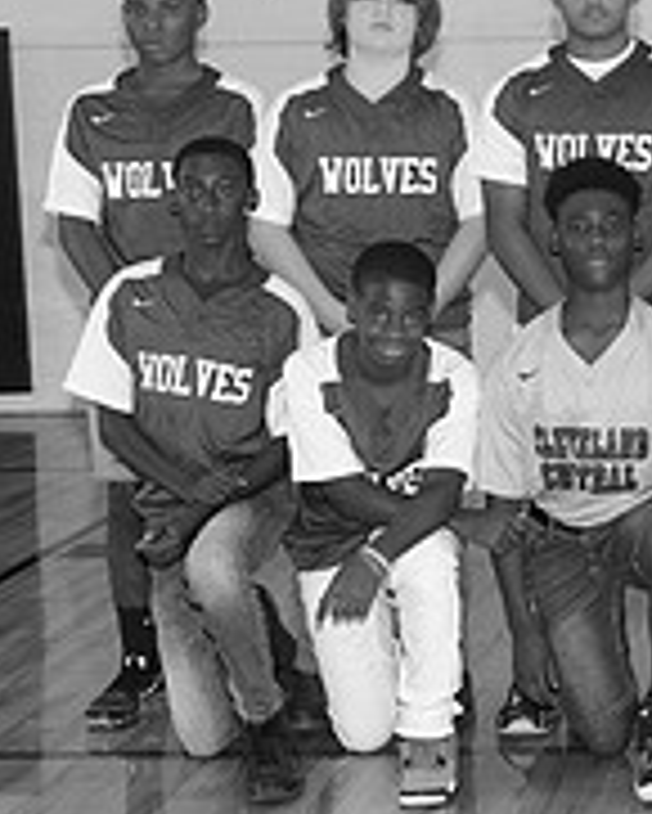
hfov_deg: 13.9
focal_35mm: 105
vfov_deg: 18.2
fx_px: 2531
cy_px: 299
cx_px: 940
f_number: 4
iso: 1000
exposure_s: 1/200
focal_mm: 23
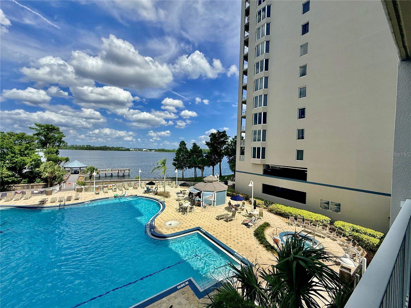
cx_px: 206
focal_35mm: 14
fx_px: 166
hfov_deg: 102.1
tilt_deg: -1.2
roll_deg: -2.5
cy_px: 154
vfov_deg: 85.7
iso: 50
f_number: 2.2
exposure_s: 1/3125
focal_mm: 2.22
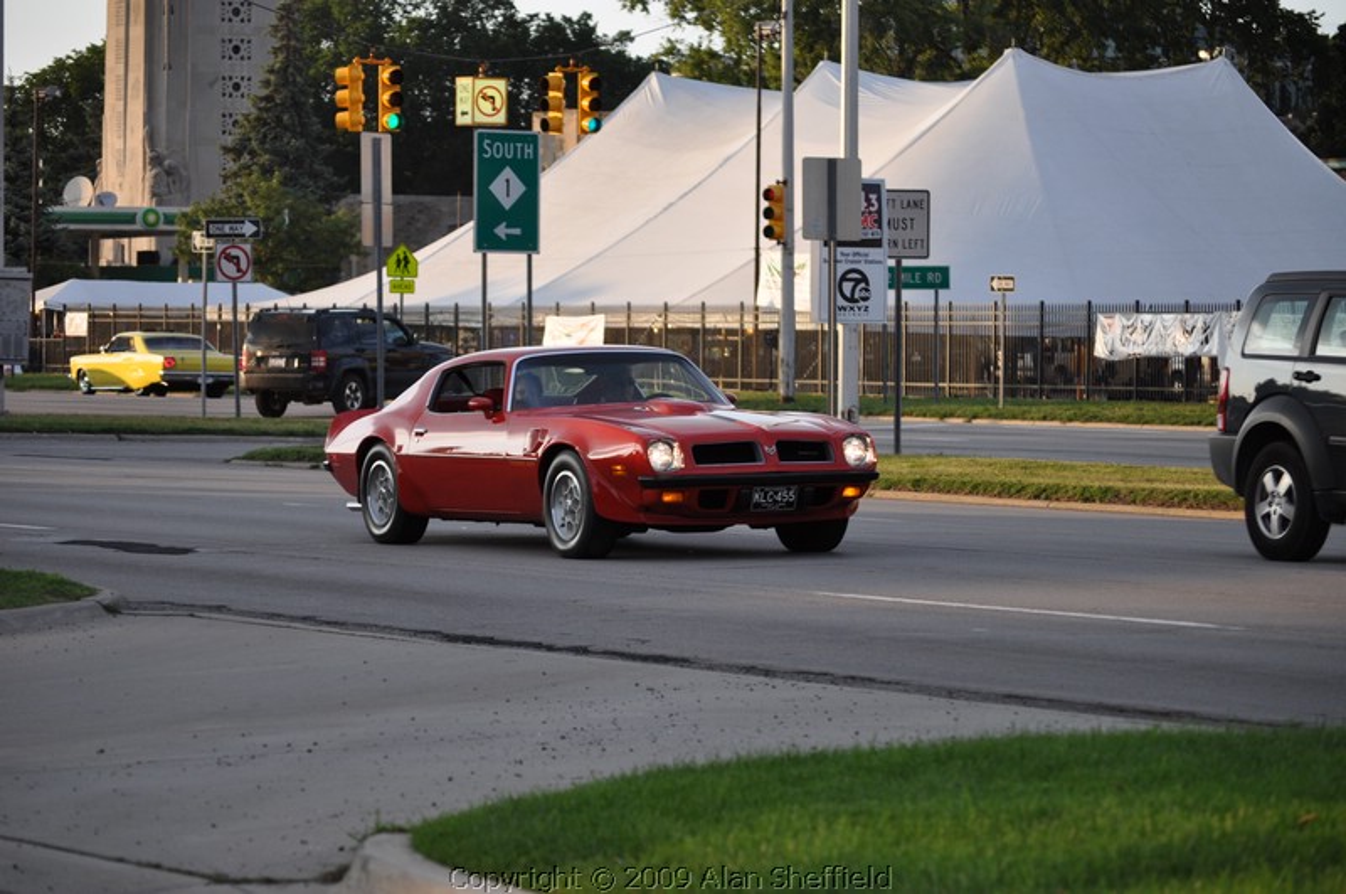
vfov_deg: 8.9
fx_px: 5712
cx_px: 673
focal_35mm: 153
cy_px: 447
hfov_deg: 13.4
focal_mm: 102
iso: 400
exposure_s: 1/500
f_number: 5.6
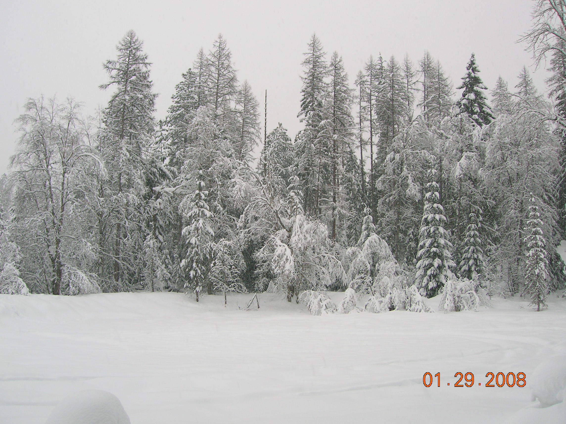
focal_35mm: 34
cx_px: 283
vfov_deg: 41.7
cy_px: 212
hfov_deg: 54.0
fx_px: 555
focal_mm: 5.7
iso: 50
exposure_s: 1/150
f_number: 4.9
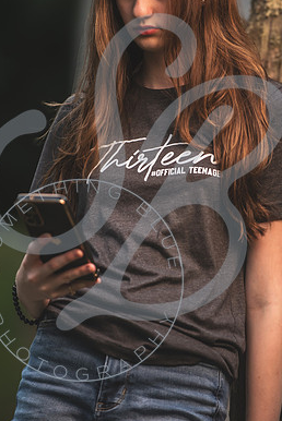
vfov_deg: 8.8
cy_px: 197
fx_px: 2733
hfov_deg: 5.9
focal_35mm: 233
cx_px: 131
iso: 1000
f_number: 2.8
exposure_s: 1/320
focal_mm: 200
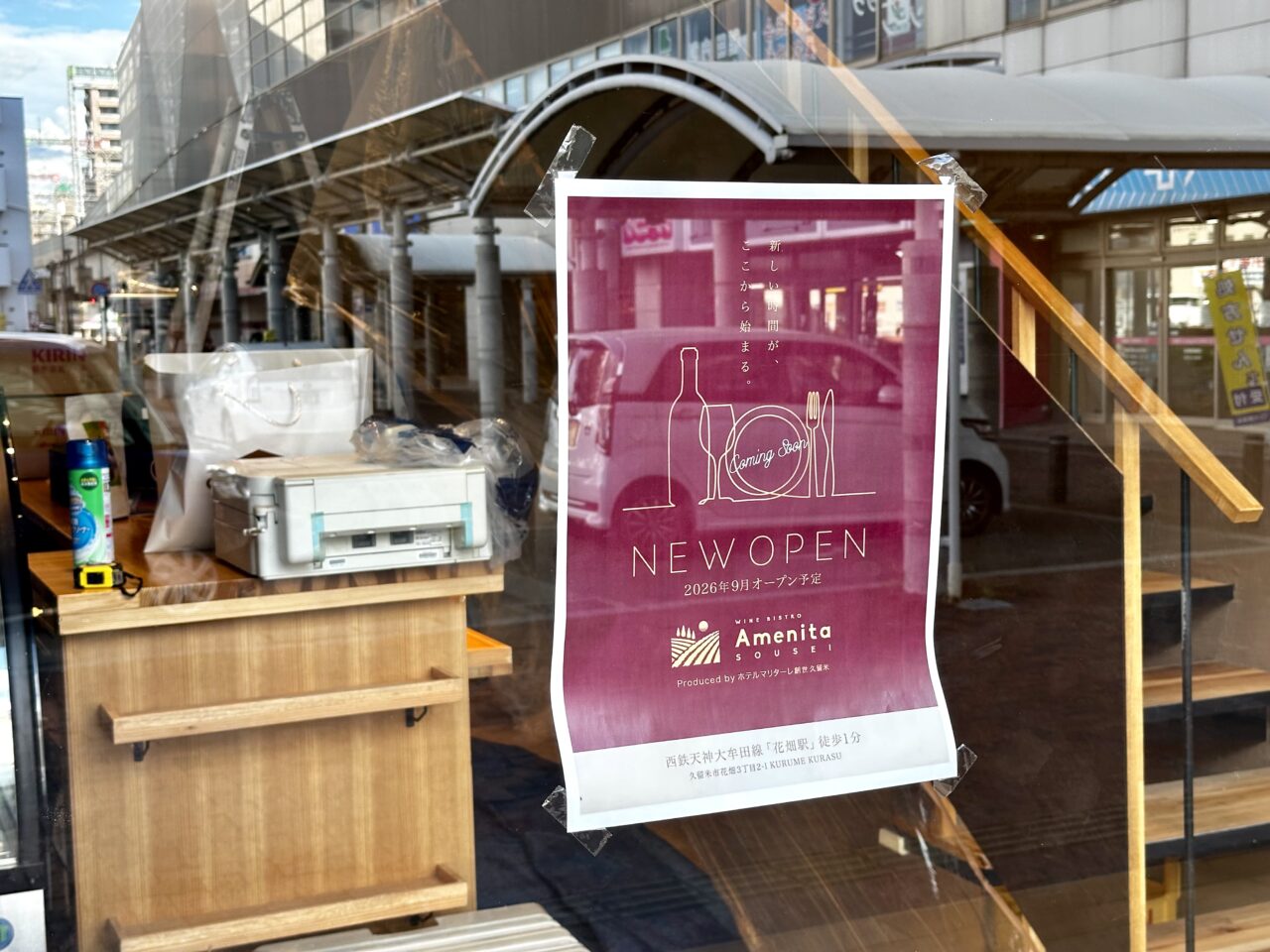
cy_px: 476
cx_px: 635
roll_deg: +1.2
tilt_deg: -5.1
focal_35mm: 48
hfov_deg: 39.7
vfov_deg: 30.3
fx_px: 1761
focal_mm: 6.86
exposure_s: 1/121
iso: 50
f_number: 1.78
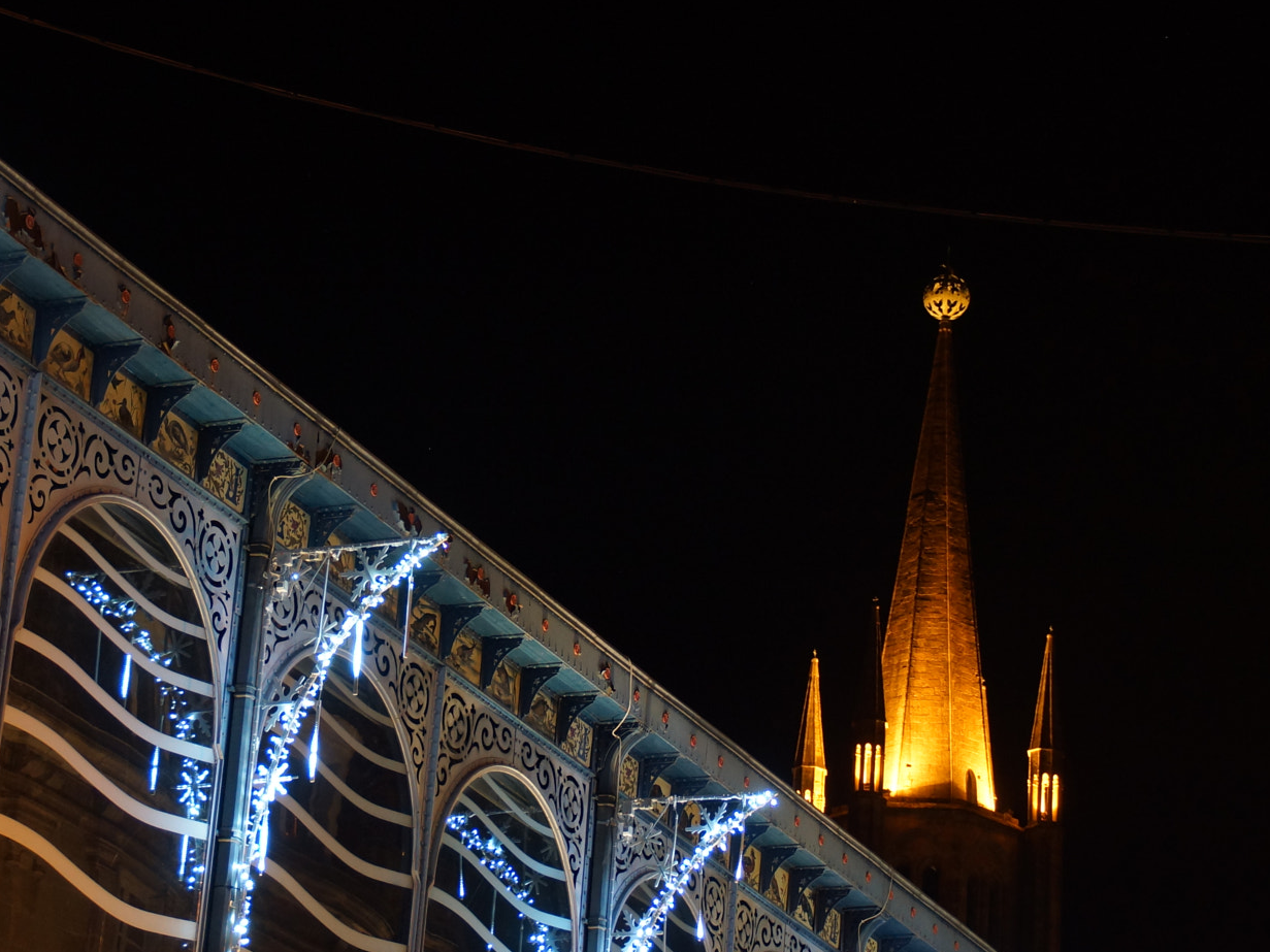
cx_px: 566
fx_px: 4402
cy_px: 516
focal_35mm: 120
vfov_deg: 12.3
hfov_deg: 16.4
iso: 400
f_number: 5
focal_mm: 50
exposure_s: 1/3
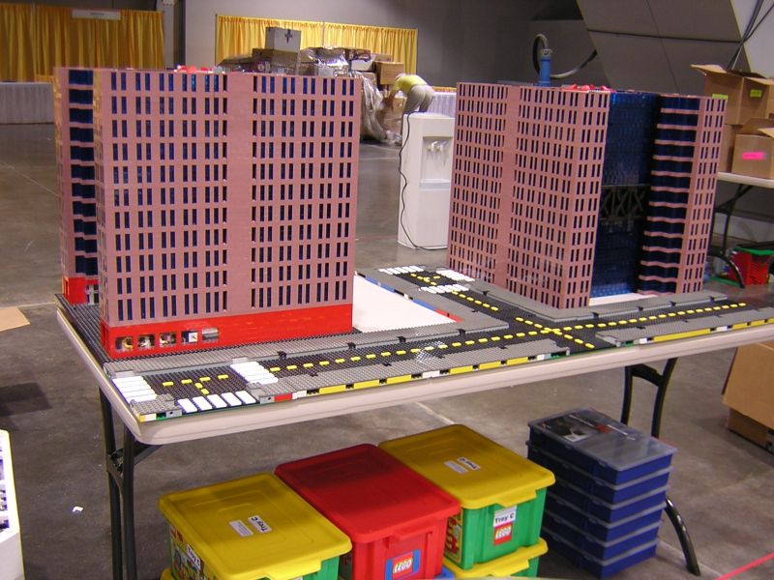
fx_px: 805
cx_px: 387
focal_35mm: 36
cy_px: 290
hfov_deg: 51.4
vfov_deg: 39.7
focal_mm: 4.7
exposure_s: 1/3.7
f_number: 2.6
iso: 101
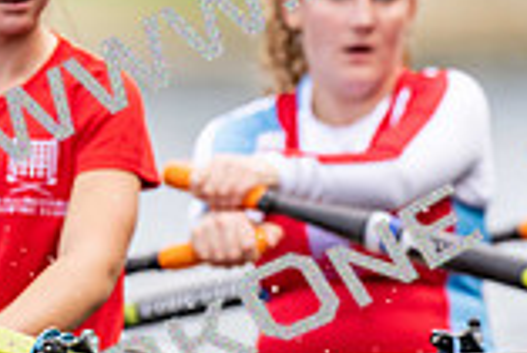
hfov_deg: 0.9
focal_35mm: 2212
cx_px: 383
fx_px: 32410
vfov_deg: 0.6
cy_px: 173
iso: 640
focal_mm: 600
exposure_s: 1/2500
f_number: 4
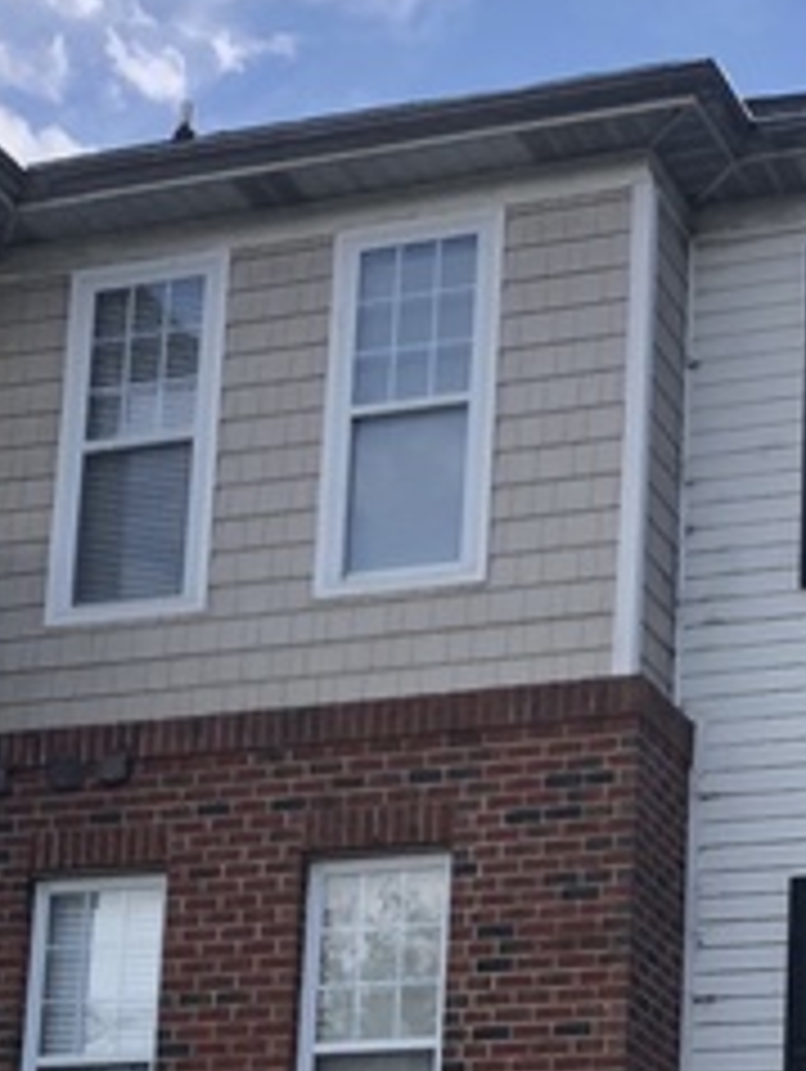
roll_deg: -4.6
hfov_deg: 15.7
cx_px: 495
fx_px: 2913
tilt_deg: +10.4
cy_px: 1130
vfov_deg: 20.1
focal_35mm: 94
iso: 20
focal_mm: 3.99
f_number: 1.8
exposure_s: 1/1215
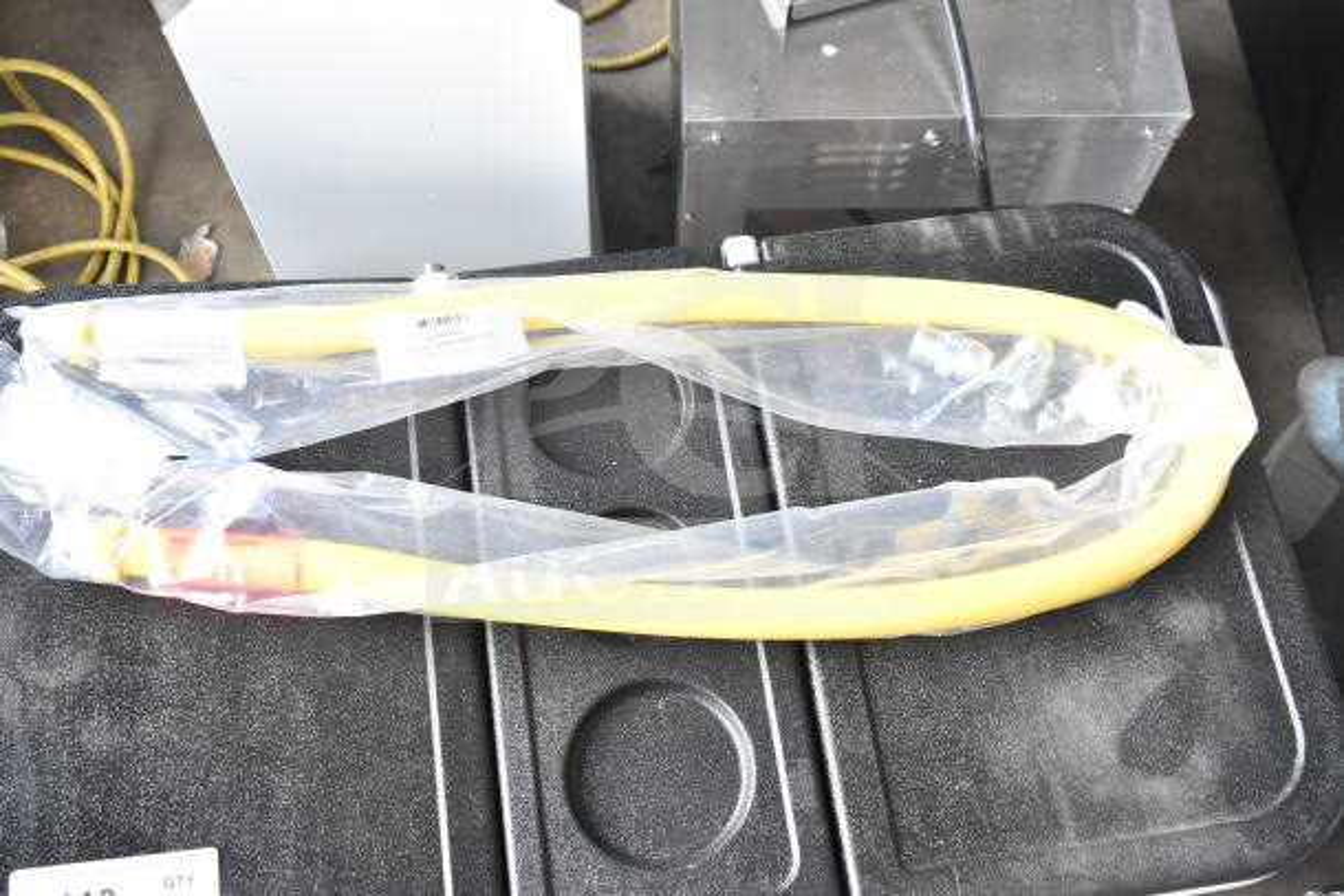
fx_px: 1400
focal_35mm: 38
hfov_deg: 51.3
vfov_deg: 35.5
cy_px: 448
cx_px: 672
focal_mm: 25
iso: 1600
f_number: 6.3
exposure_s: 1/125
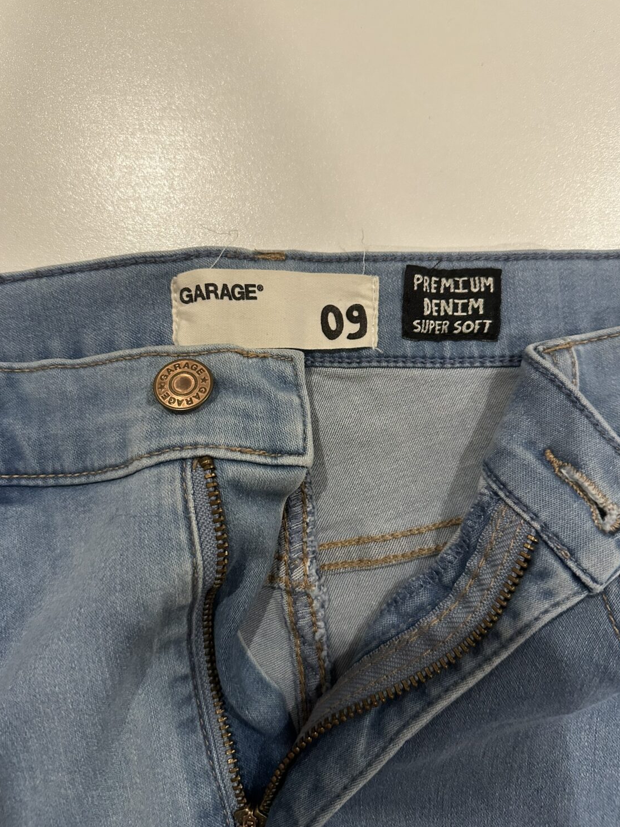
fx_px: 597
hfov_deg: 54.9
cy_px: 405
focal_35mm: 25
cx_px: 312
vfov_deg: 69.4
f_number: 1.78
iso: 640
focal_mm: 6.86
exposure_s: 1/60
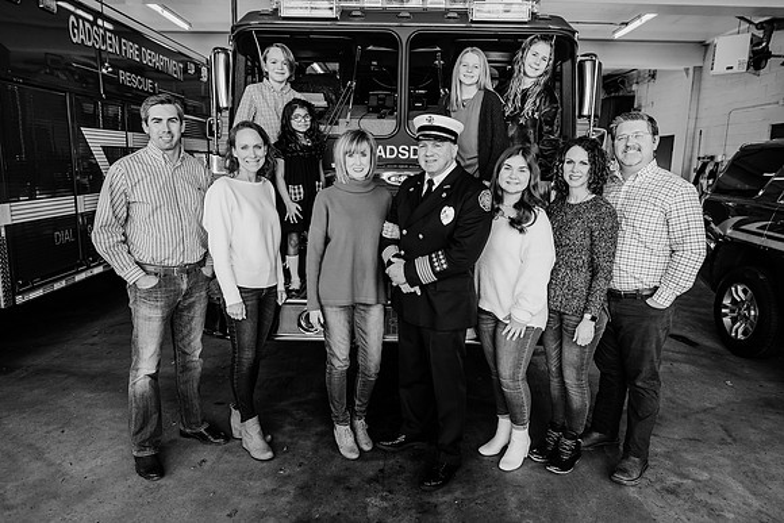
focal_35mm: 24
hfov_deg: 73.7
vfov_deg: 53.2
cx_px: 392
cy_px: 262
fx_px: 523
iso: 400
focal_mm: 24
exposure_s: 1/250
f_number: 3.2
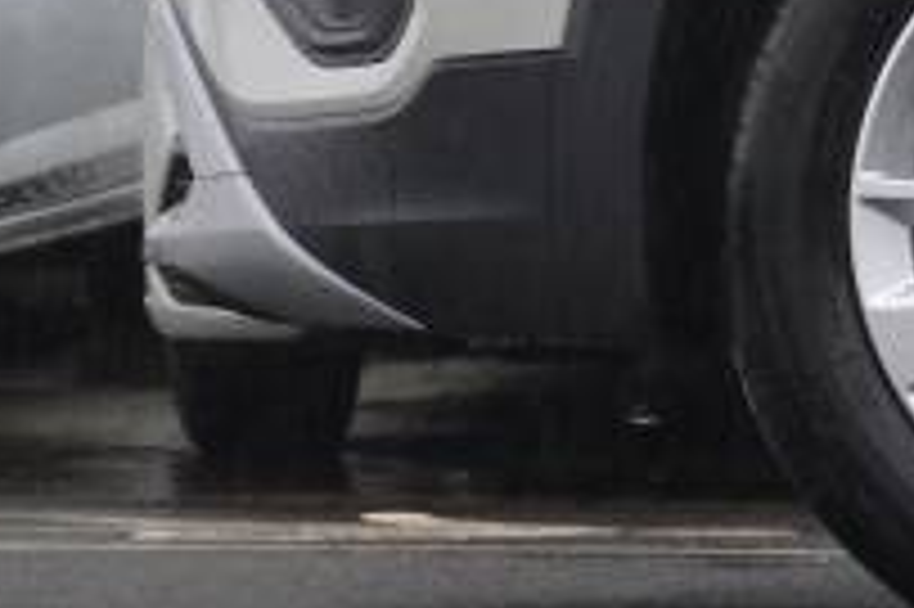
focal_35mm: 227
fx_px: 5758
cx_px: 1225
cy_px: -41
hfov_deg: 8.9
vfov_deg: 6.0
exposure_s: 1/160
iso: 3200
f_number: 5.6
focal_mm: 48
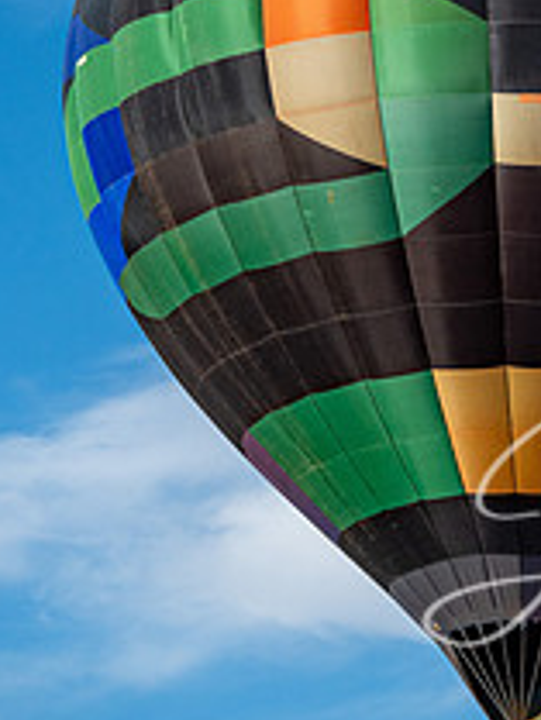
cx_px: 584
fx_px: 7577
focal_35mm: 364
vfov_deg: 5.4
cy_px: 230
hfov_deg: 4.1
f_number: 5.3
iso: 400
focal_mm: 112
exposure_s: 1/4000
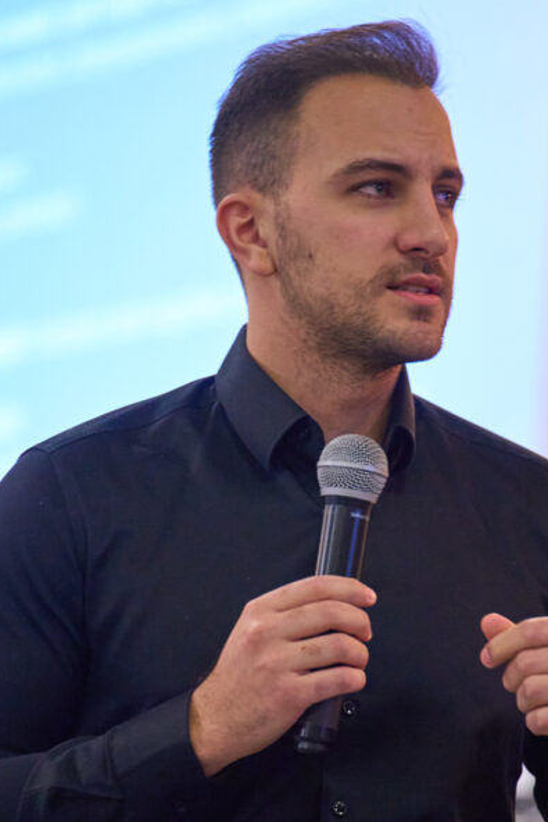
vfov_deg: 5.9
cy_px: 490
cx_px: 261
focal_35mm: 350
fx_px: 7986
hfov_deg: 3.9
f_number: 2.8
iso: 4000
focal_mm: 180
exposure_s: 1/100
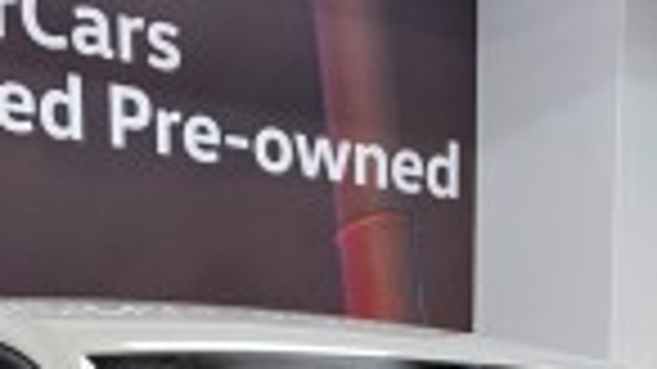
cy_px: 860
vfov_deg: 9.8
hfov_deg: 19.1
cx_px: 603
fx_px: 1916
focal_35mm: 110
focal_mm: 6.3
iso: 320
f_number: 1.7
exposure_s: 1/100
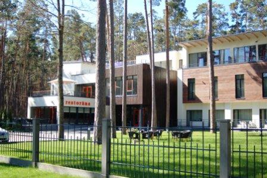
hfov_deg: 46.4
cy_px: 89
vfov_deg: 31.9
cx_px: 134
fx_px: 312
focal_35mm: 42
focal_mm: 28
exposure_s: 1/640
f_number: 3.3
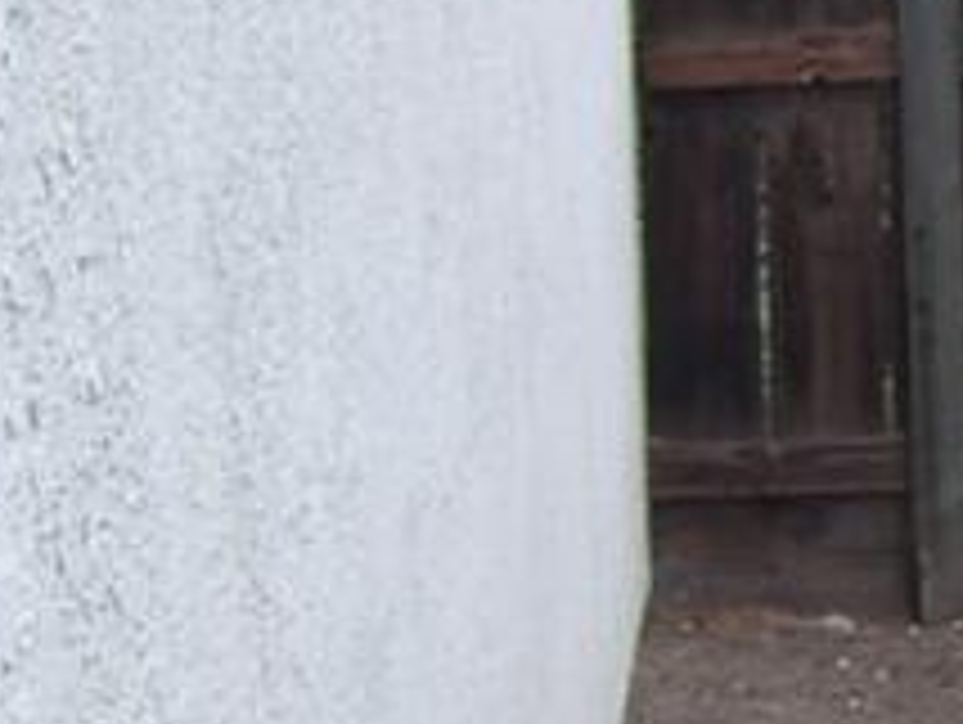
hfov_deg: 7.2
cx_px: 1868
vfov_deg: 5.6
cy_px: 589
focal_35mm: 266
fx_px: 7408
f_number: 2.8
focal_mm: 7.9
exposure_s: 1/100
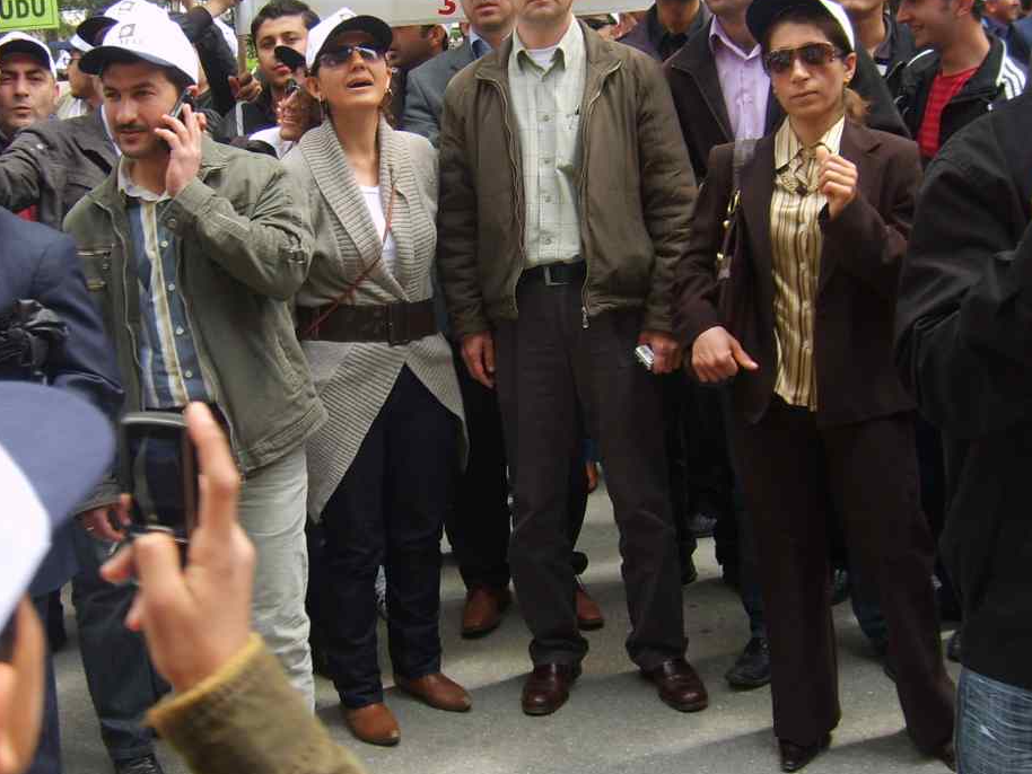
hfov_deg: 38.8
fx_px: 1461
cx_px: 428
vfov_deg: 29.6
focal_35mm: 49
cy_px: 331
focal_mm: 5.8
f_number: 2.8
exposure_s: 1/125
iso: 50
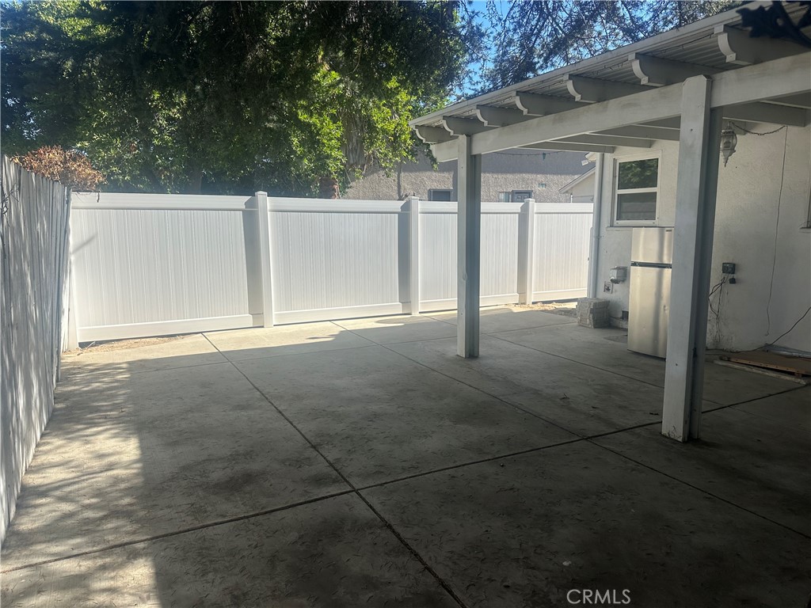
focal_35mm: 24
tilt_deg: -8.2
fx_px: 562
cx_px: 406
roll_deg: +0.6
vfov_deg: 56.8
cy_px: 304
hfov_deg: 71.6
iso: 80
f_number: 1.78
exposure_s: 1/3155
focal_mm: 6.86
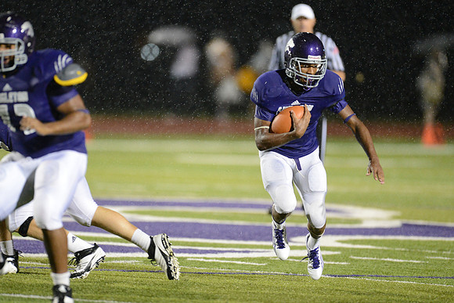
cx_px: 227
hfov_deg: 5.2
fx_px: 5045
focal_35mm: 400
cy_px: 152
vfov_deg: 3.4
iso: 5000
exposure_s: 1/1000
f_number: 2.8
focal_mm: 400
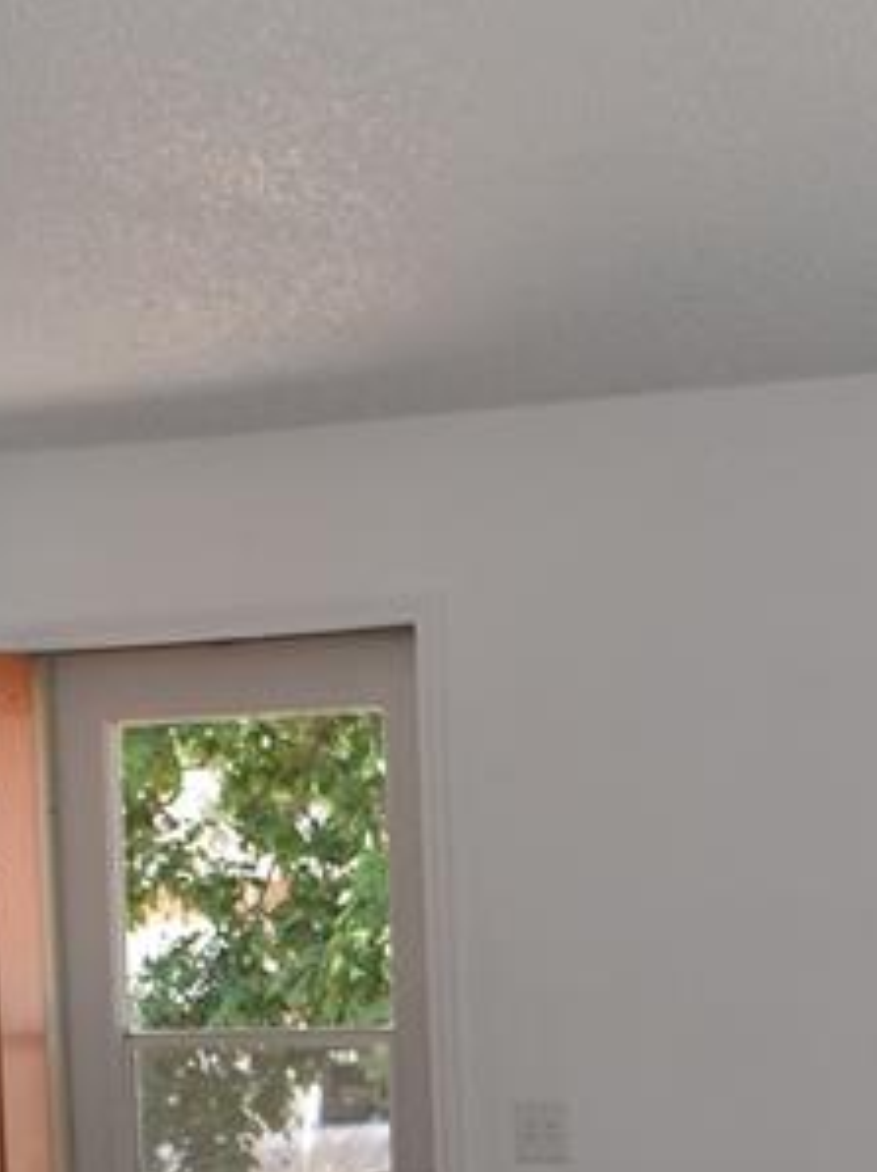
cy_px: 1211
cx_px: 1082
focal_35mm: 154
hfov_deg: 9.5
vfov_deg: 12.7
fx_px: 5198
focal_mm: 31
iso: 320
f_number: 5.6
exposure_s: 1/125
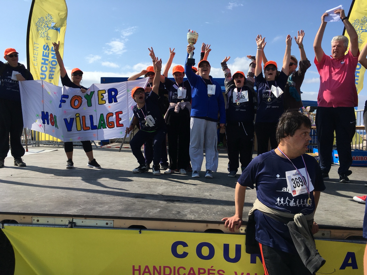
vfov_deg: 48.2
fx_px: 307
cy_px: 138
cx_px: 184
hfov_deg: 61.7
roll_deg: -2.3
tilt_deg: -2.9
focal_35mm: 29
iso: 25
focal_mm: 4.15
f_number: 2.2
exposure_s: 1/1832
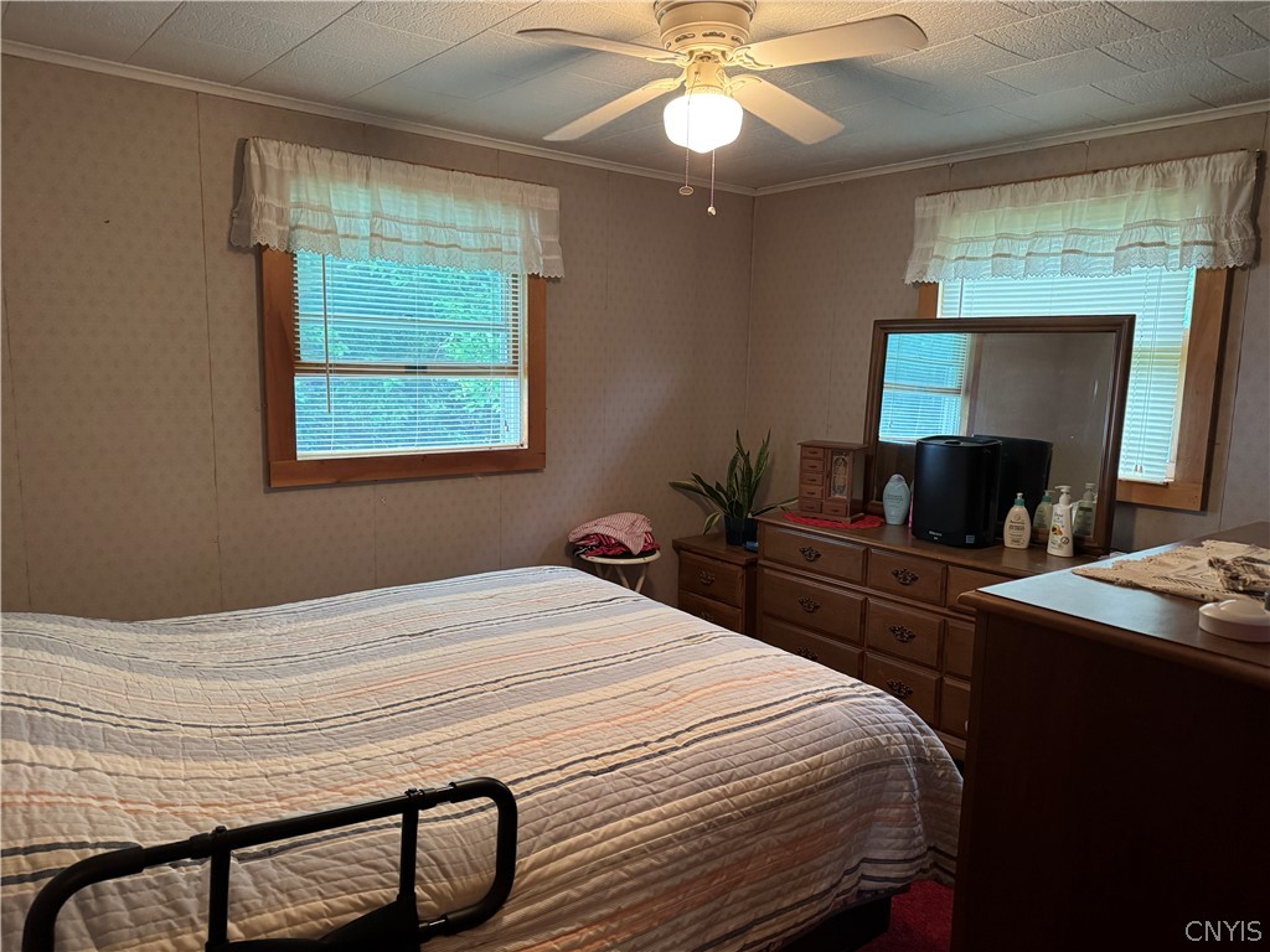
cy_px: 476
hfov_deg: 71.6
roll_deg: -1.8
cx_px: 635
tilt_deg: -8.9
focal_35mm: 24
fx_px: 881
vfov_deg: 56.8
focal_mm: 6.76
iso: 640
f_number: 1.78
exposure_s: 1/60
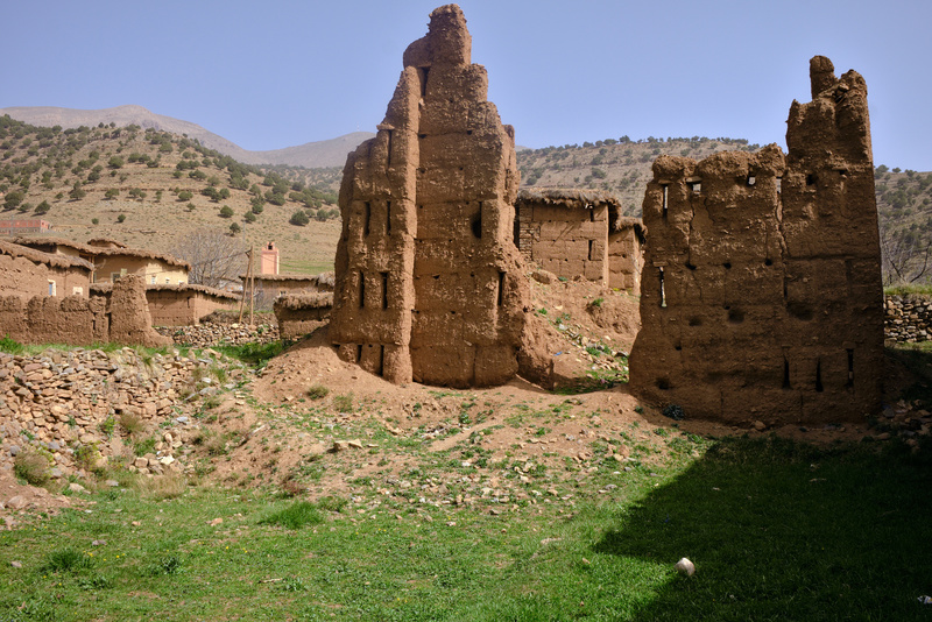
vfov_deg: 37.9
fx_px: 906
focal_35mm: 35
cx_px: 466
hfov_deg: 54.4
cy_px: 311
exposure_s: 1/160
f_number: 11
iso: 400
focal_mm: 23
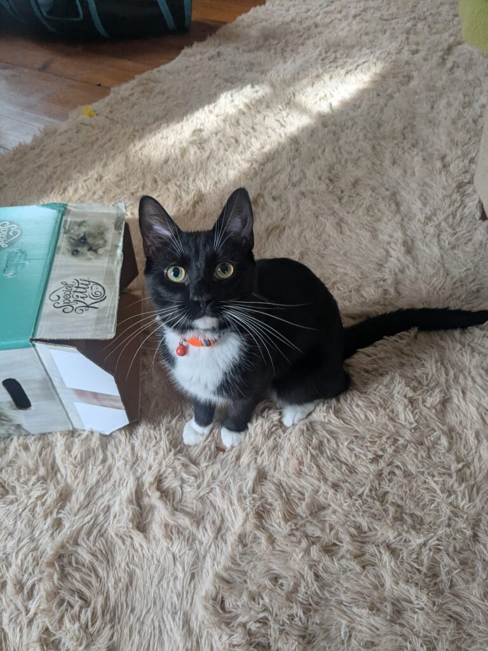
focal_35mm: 27
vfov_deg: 65.3
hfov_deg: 51.4
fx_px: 508
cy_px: 326
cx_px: 244
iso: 237
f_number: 1.73
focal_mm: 4.38
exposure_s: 1/120
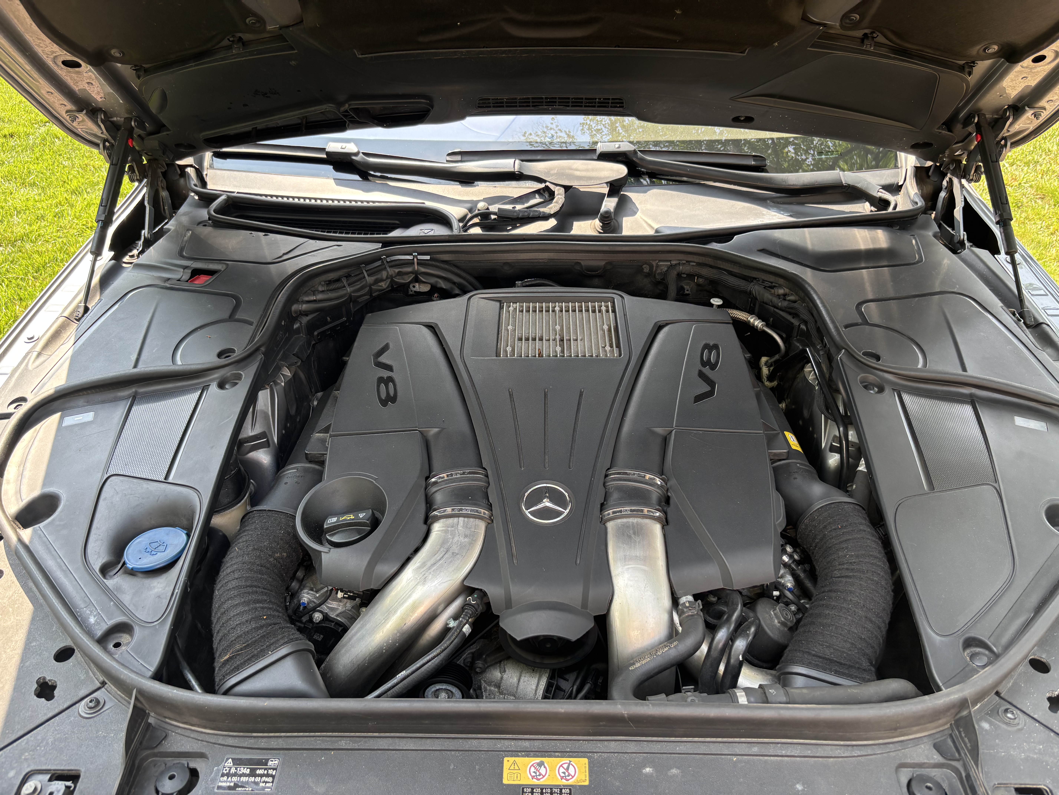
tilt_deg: -35.7
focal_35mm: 26
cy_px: 398
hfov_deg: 67.3
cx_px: 530
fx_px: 795
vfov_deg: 53.1
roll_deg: -0.9
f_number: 1.6
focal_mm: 5.96
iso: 50
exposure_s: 1/172
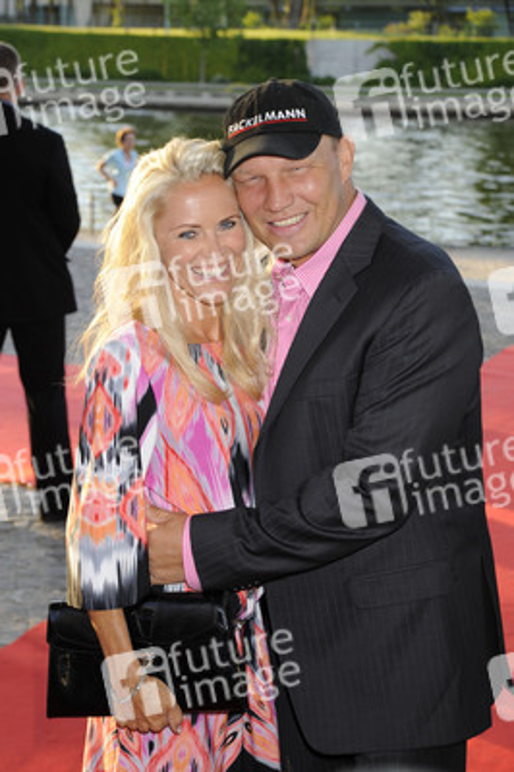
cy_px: 386
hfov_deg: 20.6
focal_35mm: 66
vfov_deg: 30.5
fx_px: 1416
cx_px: 257
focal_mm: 66
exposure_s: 1/200
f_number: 6.3
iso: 400
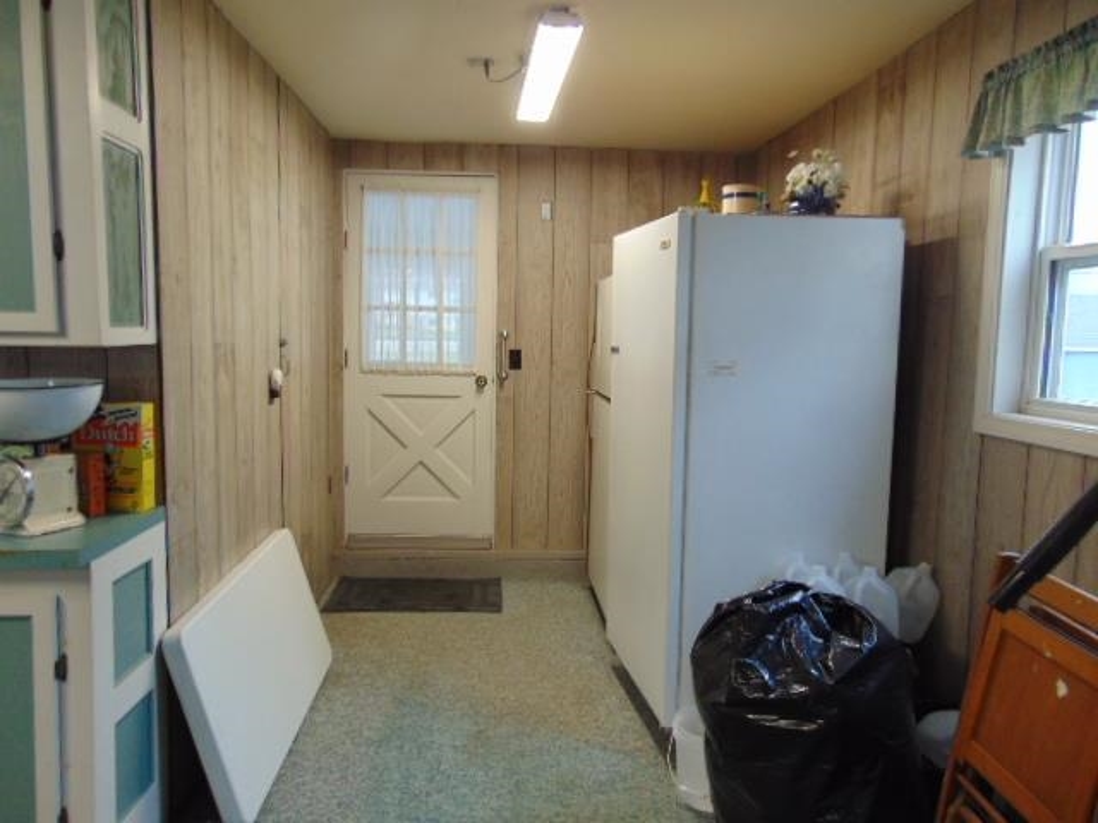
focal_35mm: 25
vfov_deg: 54.9
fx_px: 793
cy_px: 412
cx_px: 549
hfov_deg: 69.4
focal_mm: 4.5
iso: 160
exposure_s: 1/30
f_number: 3
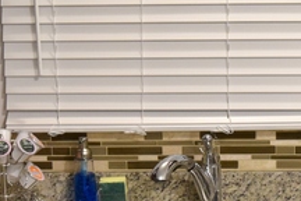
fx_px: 819
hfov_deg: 20.8
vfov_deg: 13.9
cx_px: 198
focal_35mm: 98
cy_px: 165
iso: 2200
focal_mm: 22
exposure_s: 1/60
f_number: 3.8
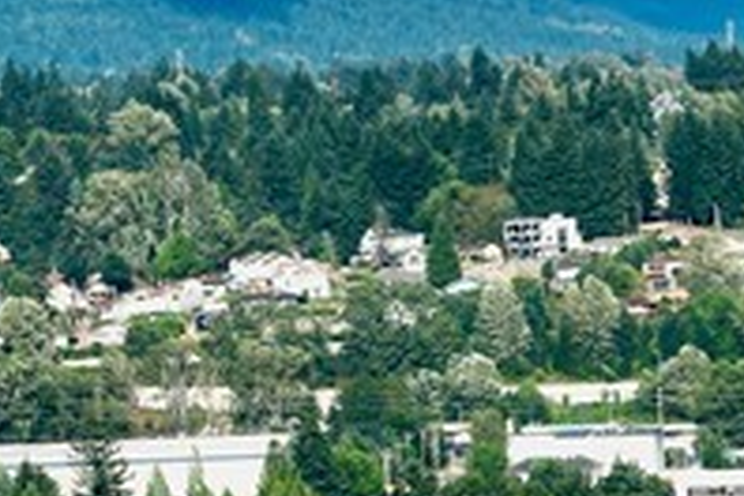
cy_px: 755
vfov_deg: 3.2
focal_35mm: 428
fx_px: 8845
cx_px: -267
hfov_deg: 4.8
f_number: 11
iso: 200
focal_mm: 52
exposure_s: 1/640
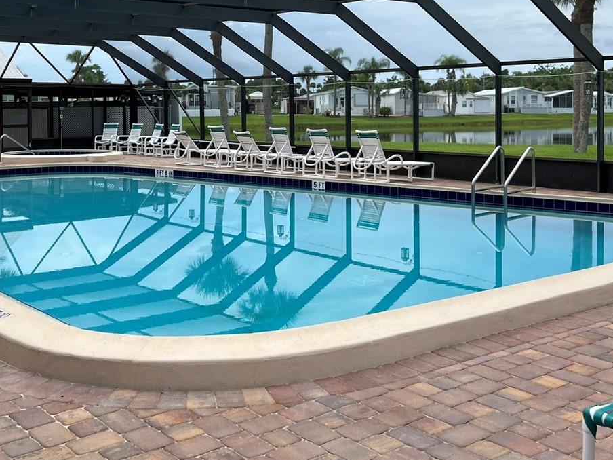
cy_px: 117
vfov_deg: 31.0
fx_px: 815
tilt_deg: -1.0
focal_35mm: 46
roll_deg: -0.1
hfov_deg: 41.2
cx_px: 271
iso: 50
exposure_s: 1/2513
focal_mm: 5.7
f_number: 1.5
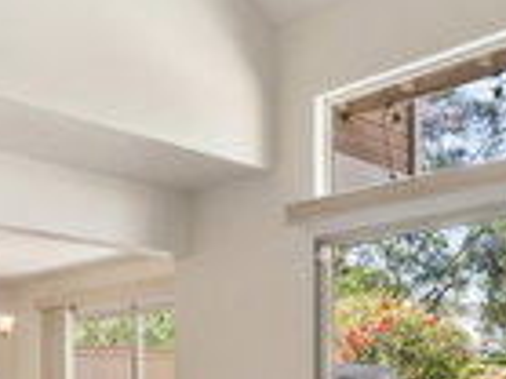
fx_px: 774
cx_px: 27
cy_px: 397
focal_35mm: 53
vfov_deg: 25.8
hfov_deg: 33.8
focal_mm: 16
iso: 320
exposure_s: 1/40
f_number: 9
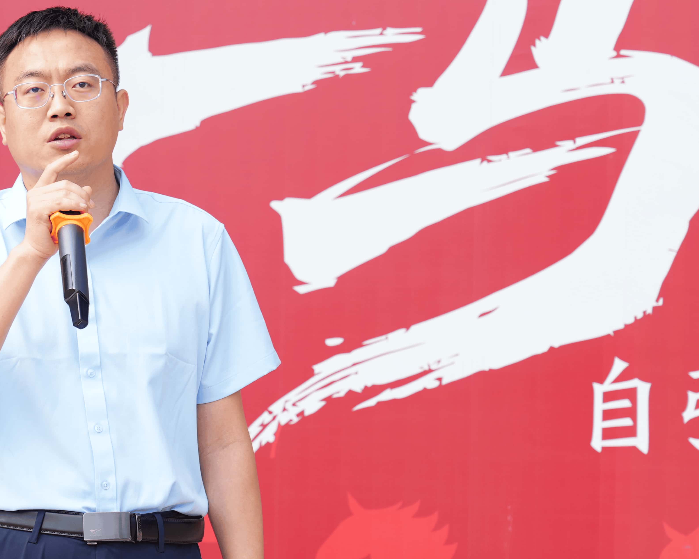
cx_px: 113
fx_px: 2503
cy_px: 276
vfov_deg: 12.7
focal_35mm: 121
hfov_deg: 15.8
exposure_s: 1/125
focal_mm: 58
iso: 125
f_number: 5.6
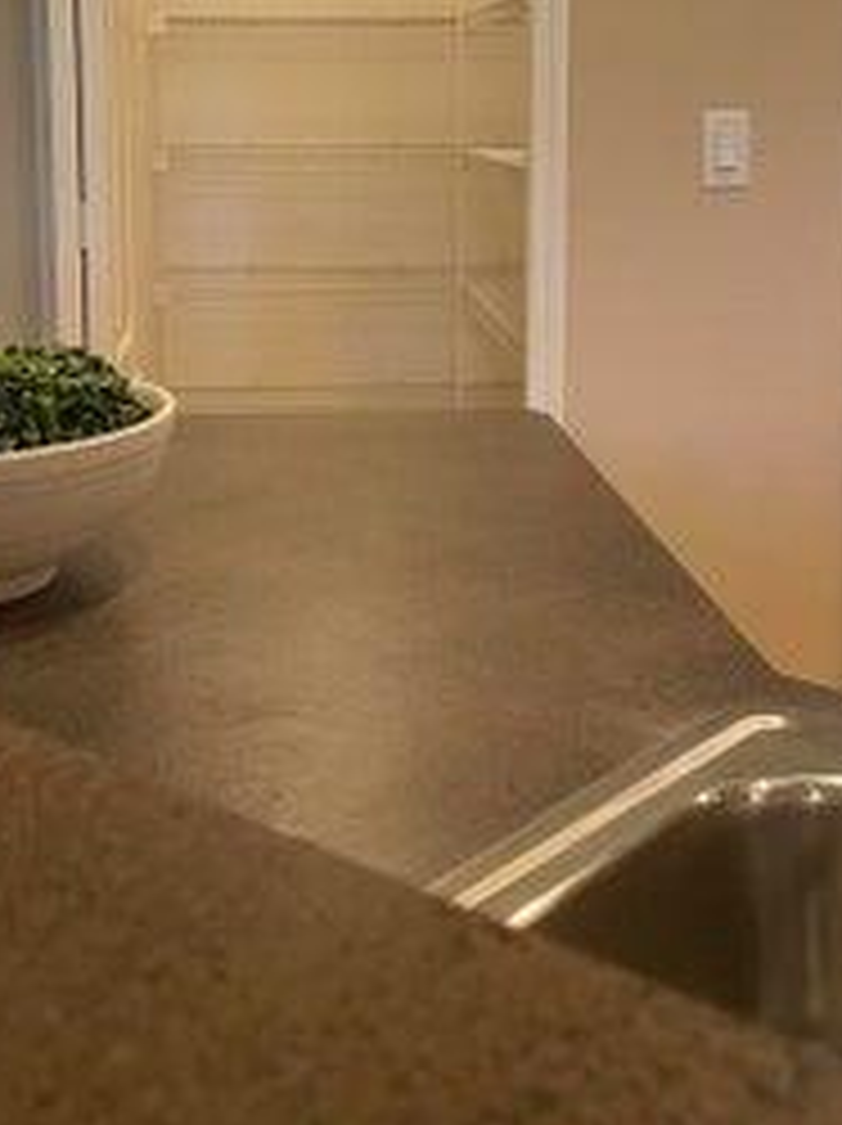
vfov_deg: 37.3
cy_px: 279
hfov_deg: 29.0
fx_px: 1624
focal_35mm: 50
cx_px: 387
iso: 125
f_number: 1.6
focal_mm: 4.2
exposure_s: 1/60
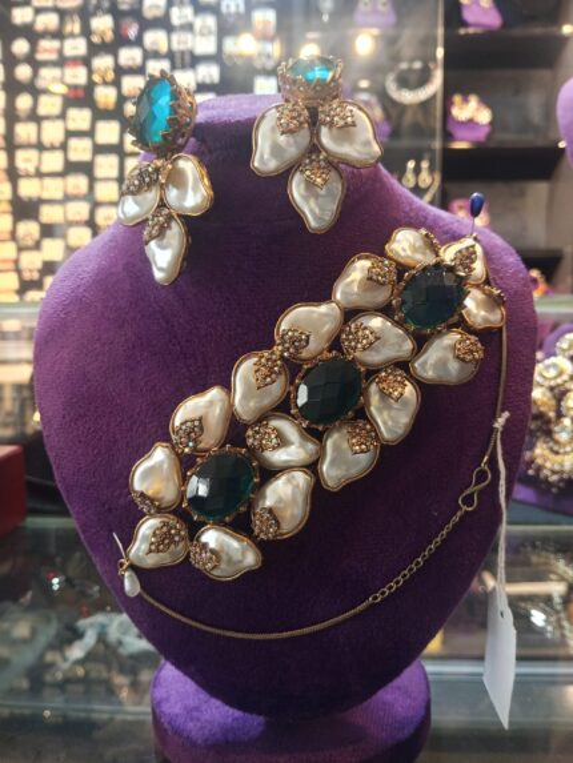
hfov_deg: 51.4
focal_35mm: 27
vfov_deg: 65.3
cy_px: 382
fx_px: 596
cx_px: 286
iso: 640
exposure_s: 1/50
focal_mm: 3.98
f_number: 1.8
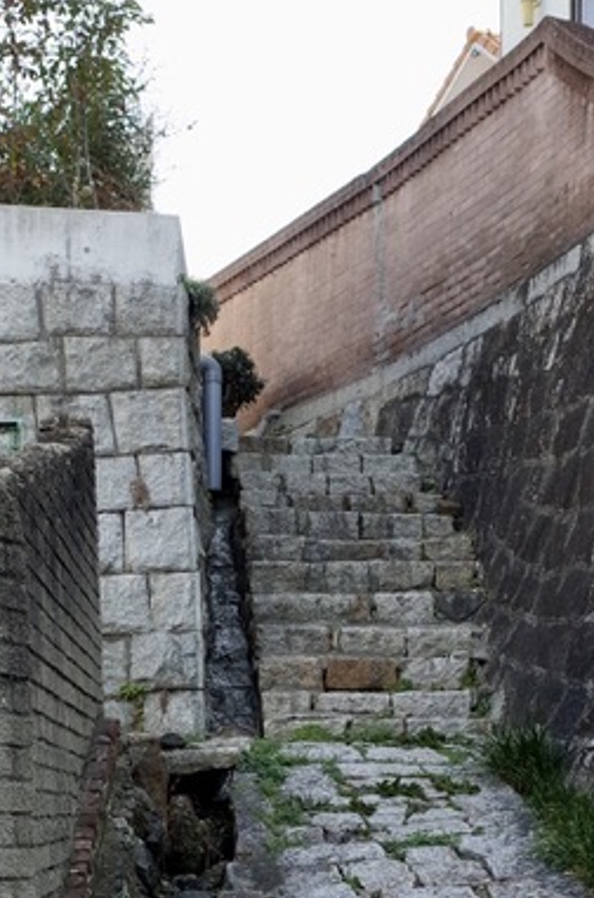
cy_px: 935
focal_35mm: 80
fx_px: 1991
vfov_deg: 24.1
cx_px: 315
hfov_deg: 17.0
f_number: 6.3
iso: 100
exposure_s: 1/60
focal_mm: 18.3
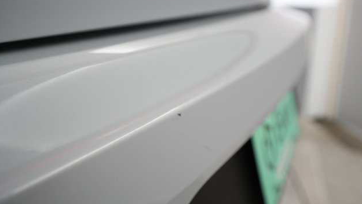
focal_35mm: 30
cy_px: 105
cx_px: 184
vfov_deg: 39.0
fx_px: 288
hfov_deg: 64.3
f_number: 4.5
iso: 1000
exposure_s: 1/100
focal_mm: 28
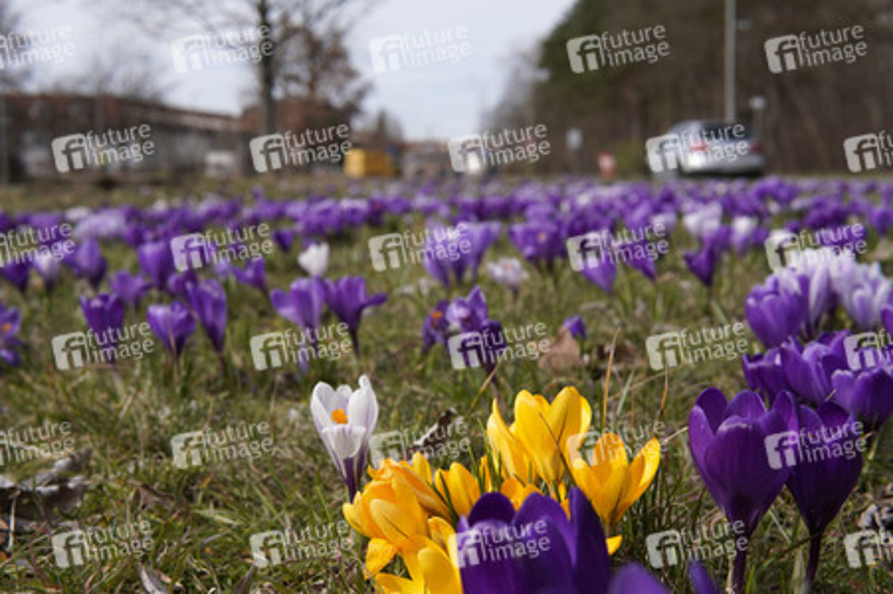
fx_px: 1115
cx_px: 446
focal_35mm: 45
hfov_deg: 43.6
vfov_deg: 29.8
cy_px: 297
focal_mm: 30
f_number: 7.1
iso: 100
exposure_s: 1/320
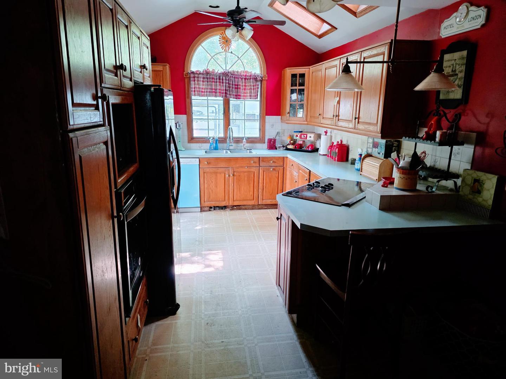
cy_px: 190
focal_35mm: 23
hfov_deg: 73.9
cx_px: 253
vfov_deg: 58.9
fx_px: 336
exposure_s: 1/120
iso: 800
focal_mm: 6.3
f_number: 1.7
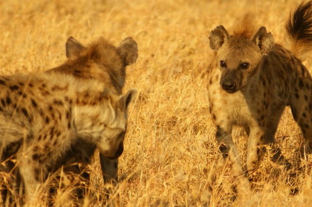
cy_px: 104
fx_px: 10383
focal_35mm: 1200
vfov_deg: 1.1
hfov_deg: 1.7
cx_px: 156
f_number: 5.6
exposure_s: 1/2000
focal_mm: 400
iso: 400
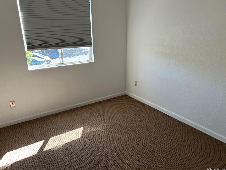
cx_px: 113
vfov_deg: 51.4
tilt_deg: -19.4
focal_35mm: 27
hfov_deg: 65.3
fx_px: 176
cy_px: 84
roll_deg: +0.5
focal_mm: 5.7
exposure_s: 1/165
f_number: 1.5
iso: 64
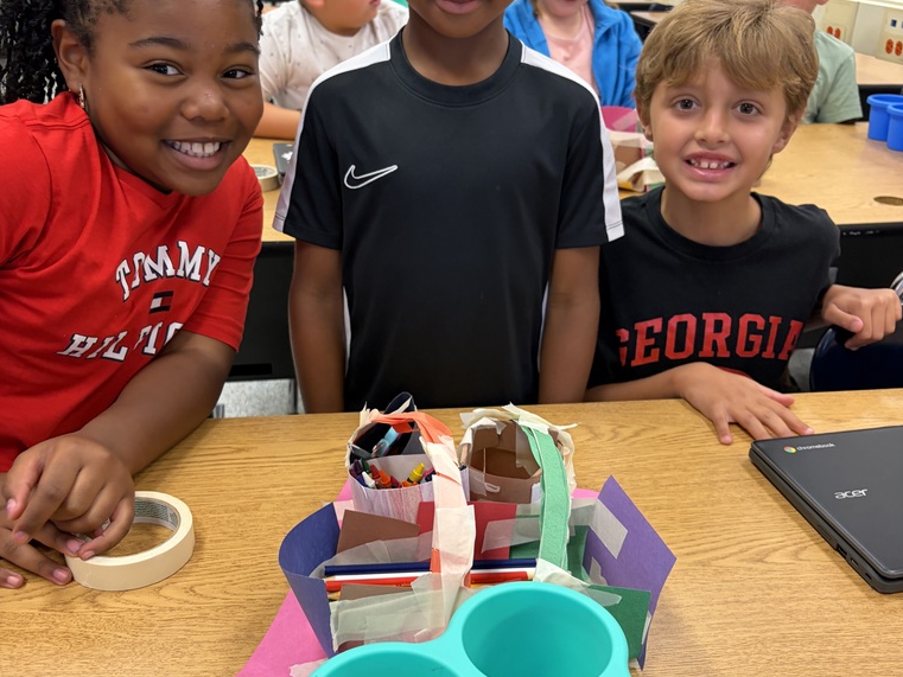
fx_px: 913
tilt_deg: -27.1
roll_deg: -0.2
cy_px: 381
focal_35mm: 35
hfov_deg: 52.6
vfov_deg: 40.6
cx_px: 451
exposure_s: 1/60
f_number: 1.6
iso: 200
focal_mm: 5.96
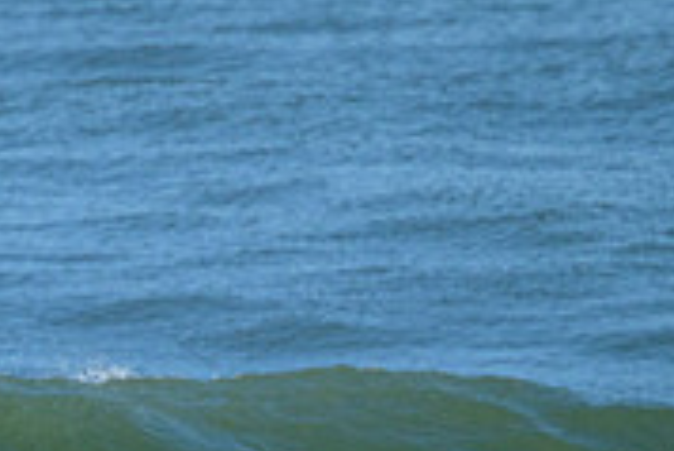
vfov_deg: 0.5
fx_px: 48810
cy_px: 601
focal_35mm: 2605
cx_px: -121
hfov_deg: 0.8
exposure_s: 1/2000
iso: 1250
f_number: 11
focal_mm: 800
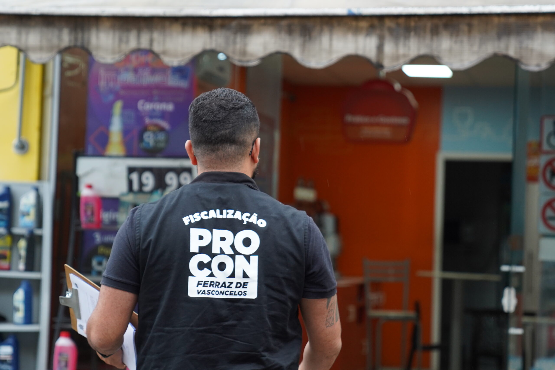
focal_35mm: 105
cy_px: 185
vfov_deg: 13.0
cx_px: 278
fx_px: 1619
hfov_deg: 19.5
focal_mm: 70
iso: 1000
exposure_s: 1/200
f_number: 2.8
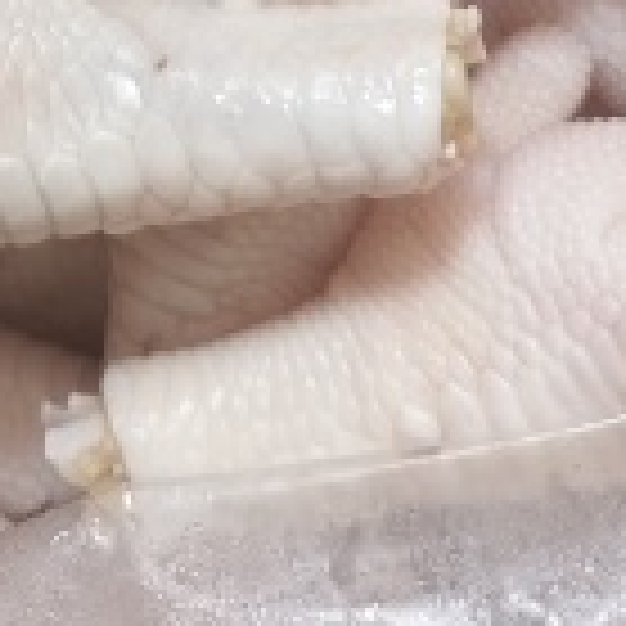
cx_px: 27
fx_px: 2394
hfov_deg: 14.7
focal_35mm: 117
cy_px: -671
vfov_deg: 12.8
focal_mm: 5.5
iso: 1051
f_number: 1.75
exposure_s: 1/50
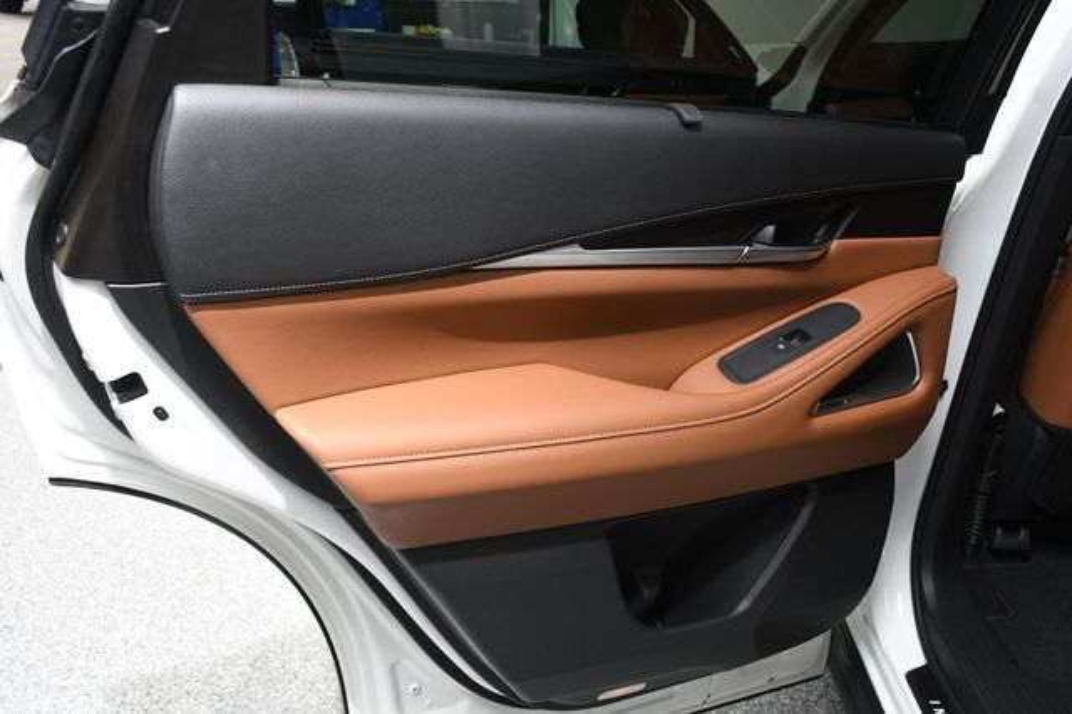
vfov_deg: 39.9
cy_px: 357
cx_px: 536
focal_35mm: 33
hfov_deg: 57.2
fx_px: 982
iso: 100
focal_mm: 22
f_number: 6.3
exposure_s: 1/160
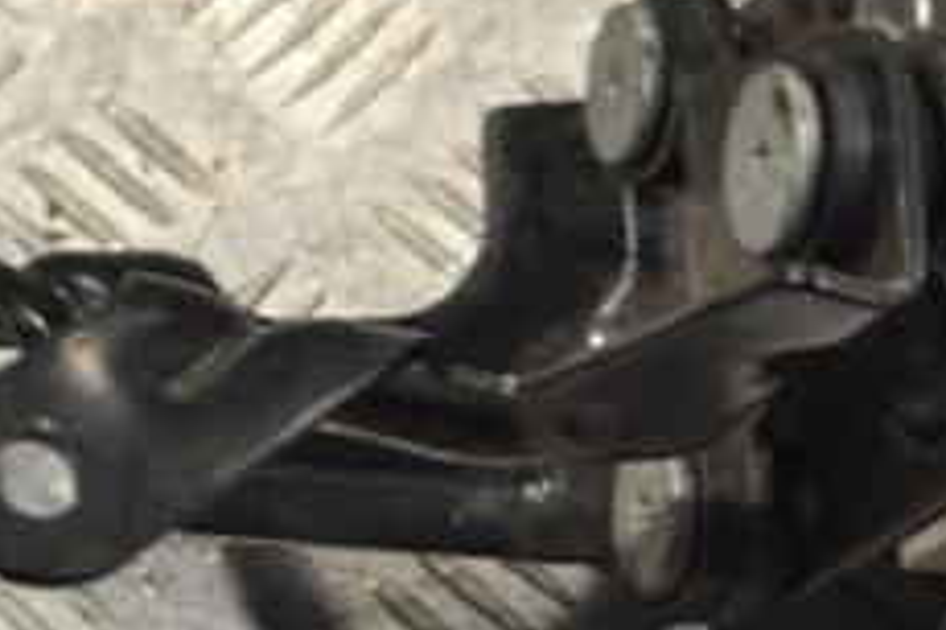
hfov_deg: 11.8
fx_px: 4516
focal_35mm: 172
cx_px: 1020
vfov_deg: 8.0
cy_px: 305
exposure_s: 1/30
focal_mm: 44
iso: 180
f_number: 5.3
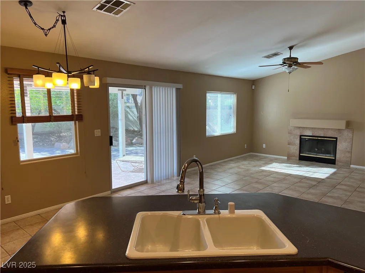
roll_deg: +0.1
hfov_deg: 67.3
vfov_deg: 53.1
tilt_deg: -7.6
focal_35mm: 26
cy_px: 136
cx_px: 182
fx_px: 274
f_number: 1.5
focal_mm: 5.7
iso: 64
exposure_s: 1/128
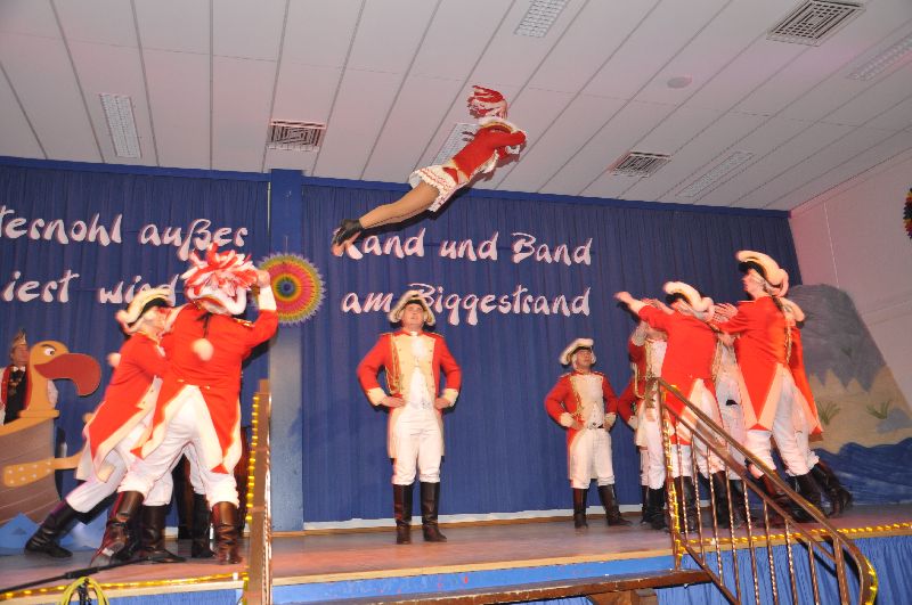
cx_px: 456
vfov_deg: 41.6
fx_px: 797
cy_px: 302
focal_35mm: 32
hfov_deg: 59.6
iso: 400
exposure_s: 1/60
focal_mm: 21
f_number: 5
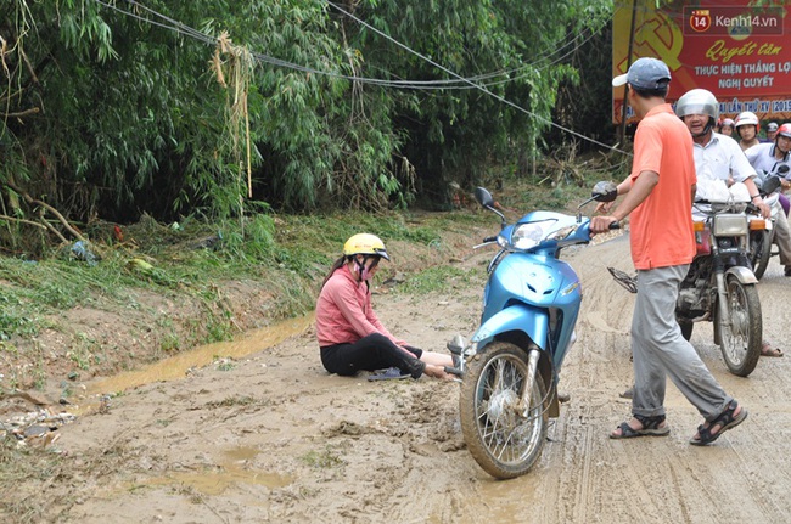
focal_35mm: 75
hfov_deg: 27.0
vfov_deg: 18.1
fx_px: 1645
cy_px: 262
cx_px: 396
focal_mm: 50
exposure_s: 1/160
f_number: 6.3
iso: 200
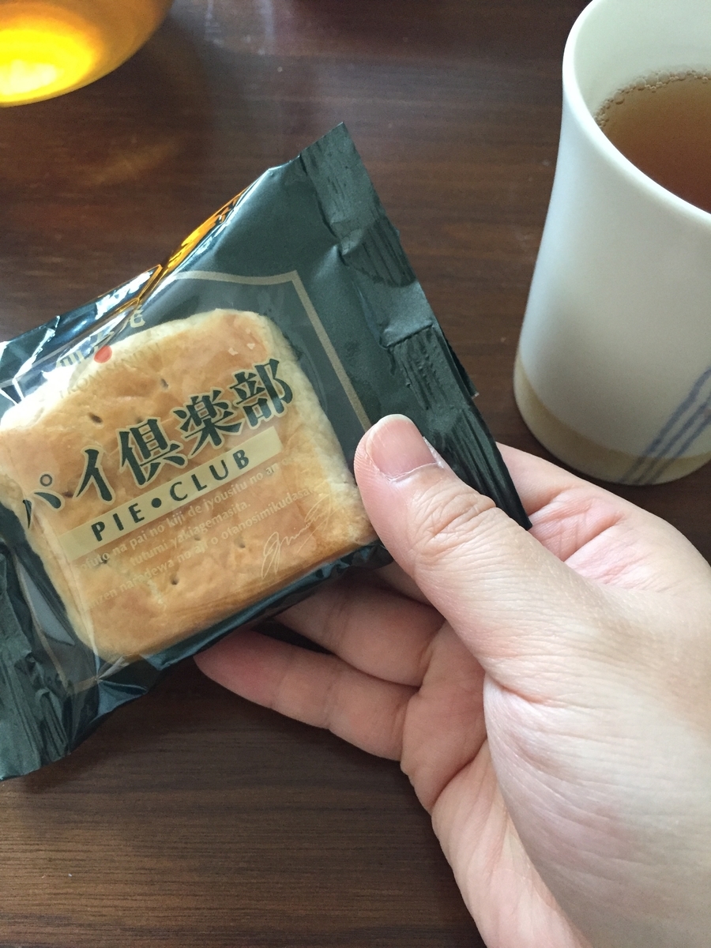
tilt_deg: -58.6
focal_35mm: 29
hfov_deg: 48.2
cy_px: 474
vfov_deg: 61.7
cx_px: 356
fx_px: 794
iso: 200
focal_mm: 4.15
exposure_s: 1/30
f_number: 2.2
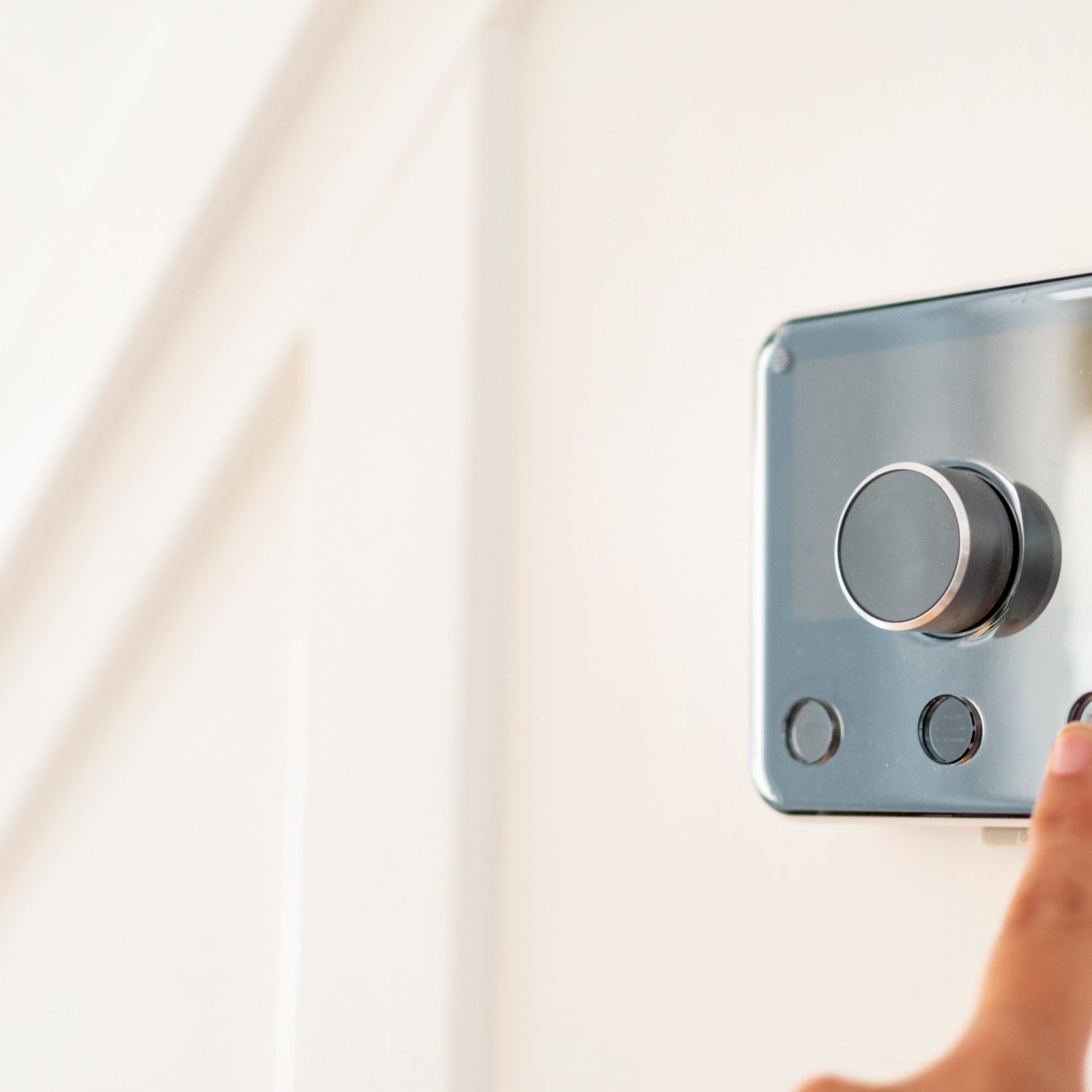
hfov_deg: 25.6
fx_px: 2391
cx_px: 681
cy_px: 543
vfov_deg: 25.7
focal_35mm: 67
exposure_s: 1/60
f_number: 2
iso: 250
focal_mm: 35
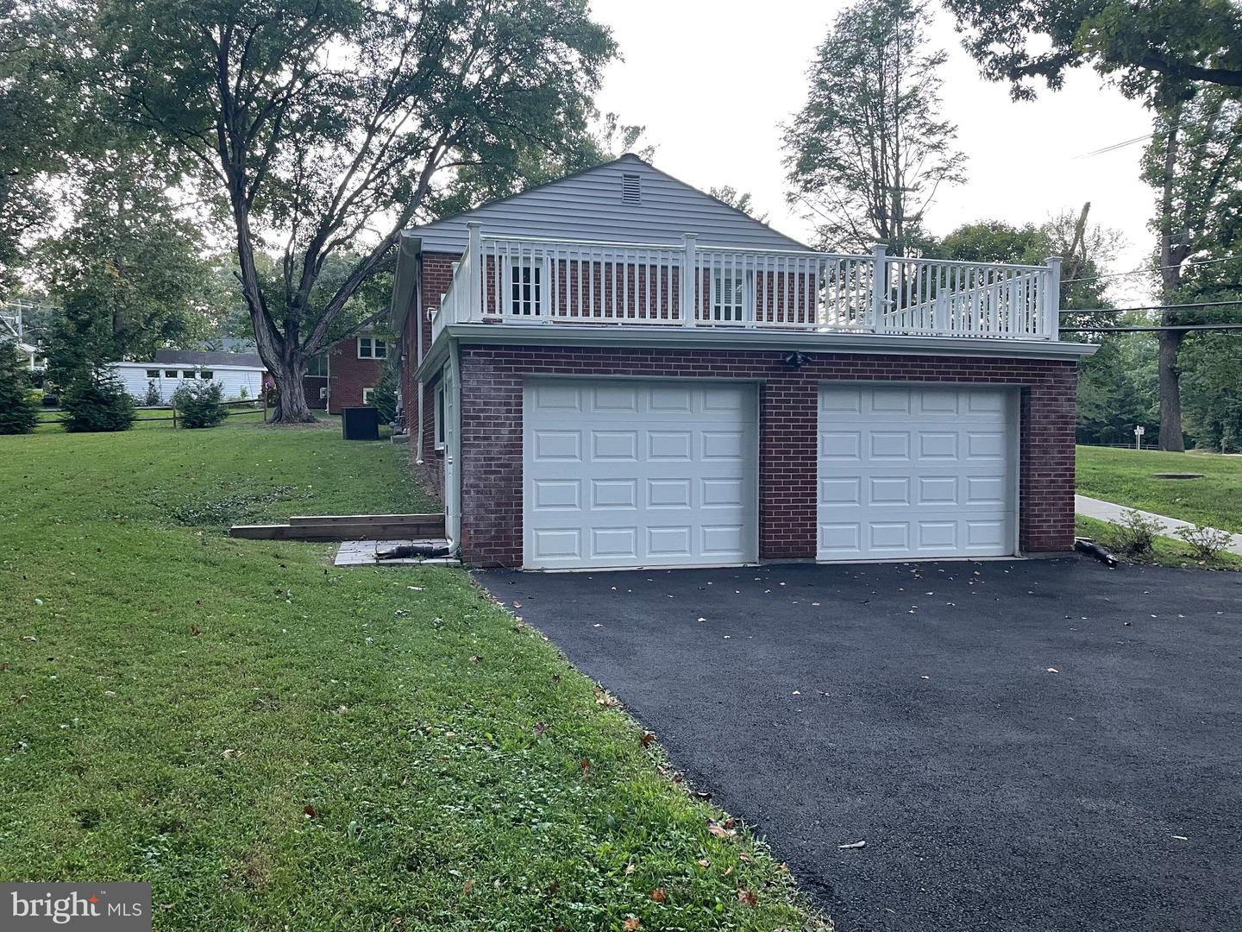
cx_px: 621
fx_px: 933
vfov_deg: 53.1
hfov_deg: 67.3
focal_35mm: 26
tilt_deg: -1.7
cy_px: 466
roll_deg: +1.0
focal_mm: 4.2
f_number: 1.6
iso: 200
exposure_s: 1/60
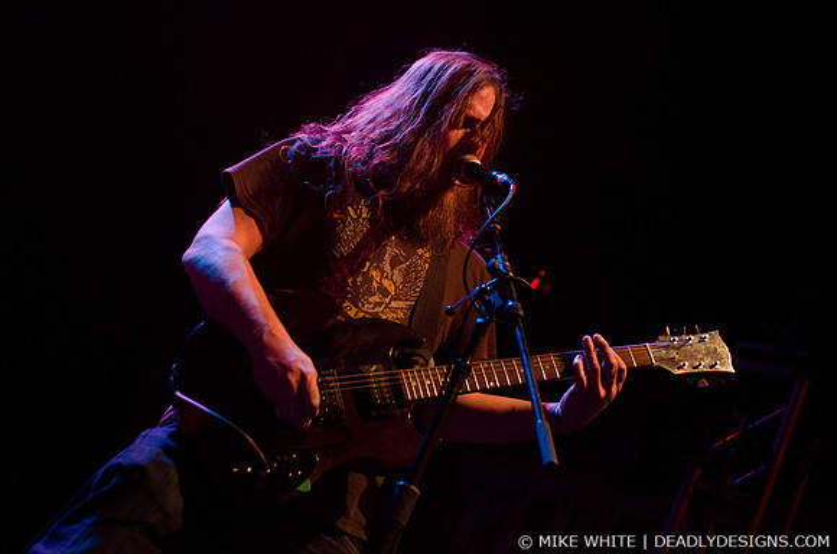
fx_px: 1531
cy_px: 277
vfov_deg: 20.5
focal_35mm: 66
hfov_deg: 30.6
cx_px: 418
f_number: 2.8
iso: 2000
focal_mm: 44
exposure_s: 1/100
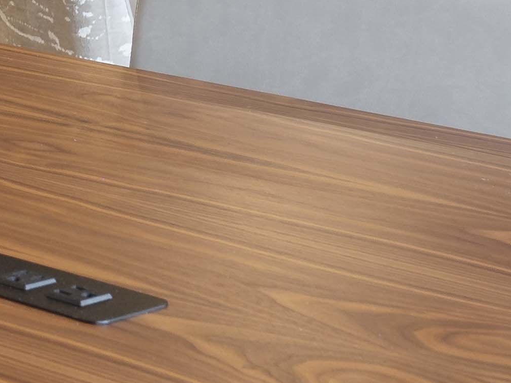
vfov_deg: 8.8
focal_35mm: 162
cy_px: -313
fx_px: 2391
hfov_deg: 11.7
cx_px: -253
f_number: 8
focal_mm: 28
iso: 400
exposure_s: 1/2
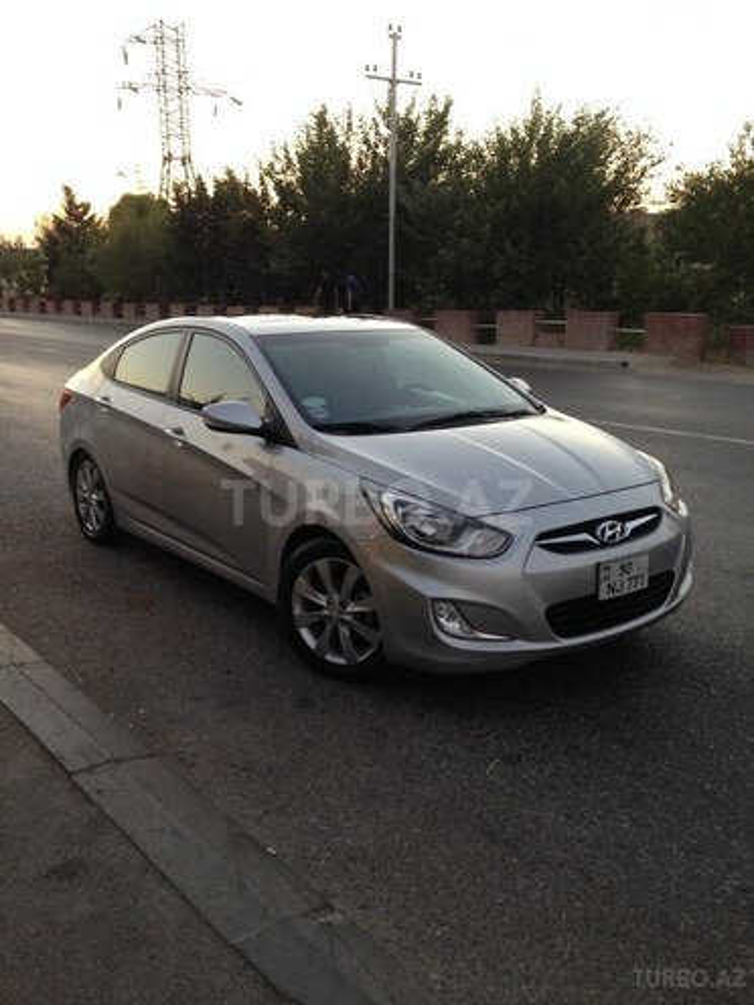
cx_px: 377
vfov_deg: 55.4
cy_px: 502
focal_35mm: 33
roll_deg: +0.7
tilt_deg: -11.5
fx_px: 958
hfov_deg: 42.9
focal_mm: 4.12
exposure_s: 1/20
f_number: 2.4
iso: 100
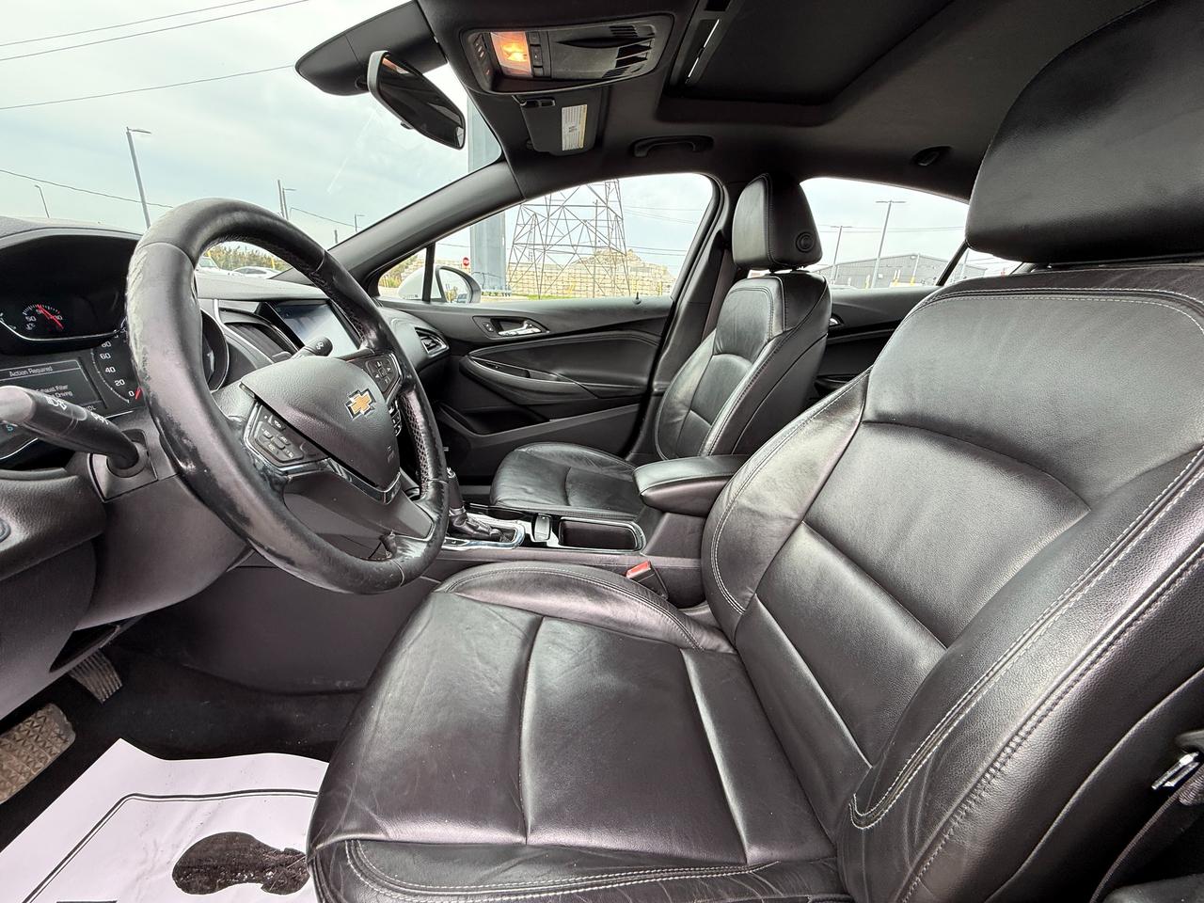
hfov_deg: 102.1
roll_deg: -3.2
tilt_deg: -19.2
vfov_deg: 85.7
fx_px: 487
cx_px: 602
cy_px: 452
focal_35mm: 14
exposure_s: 1/99
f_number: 2.2
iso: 80
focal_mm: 2.22
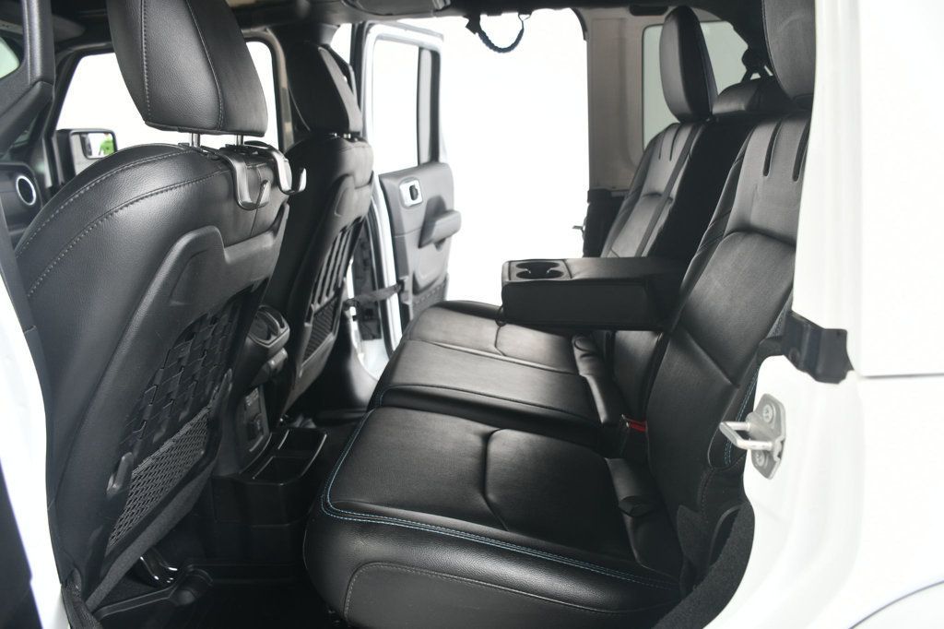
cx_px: 472
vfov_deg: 47.9
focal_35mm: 27
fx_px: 708
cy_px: 314
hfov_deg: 67.4
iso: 100
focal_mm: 18
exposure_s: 1/160
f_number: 3.5
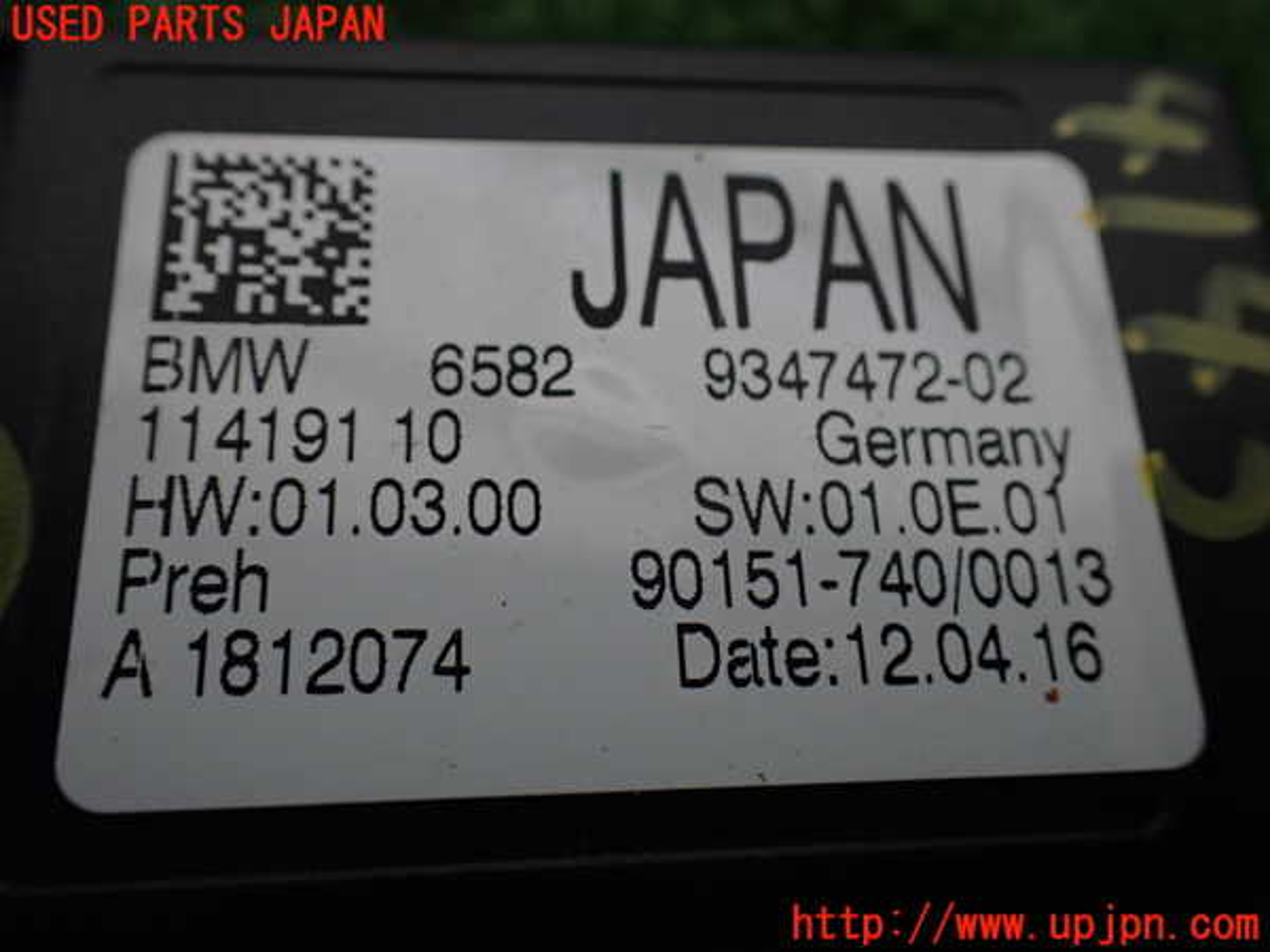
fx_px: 1101
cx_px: 635
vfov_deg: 46.8
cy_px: 476
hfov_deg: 60.0
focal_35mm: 30
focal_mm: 5.4
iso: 200
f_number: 2.3
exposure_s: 1/125
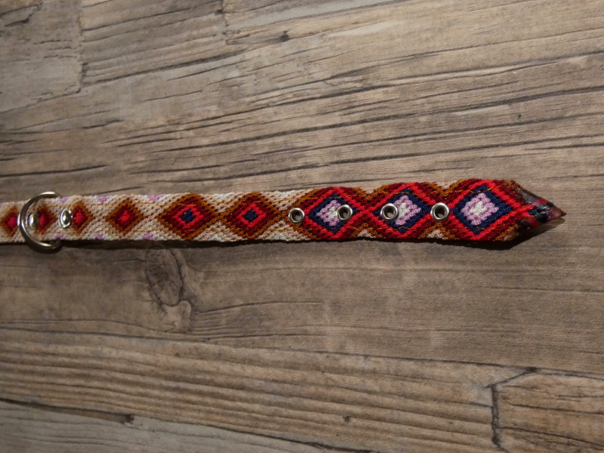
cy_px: 226
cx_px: 302
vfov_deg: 61.1
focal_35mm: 22
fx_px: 384
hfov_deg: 76.4
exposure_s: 1/8
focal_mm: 4
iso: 400
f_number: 2.9
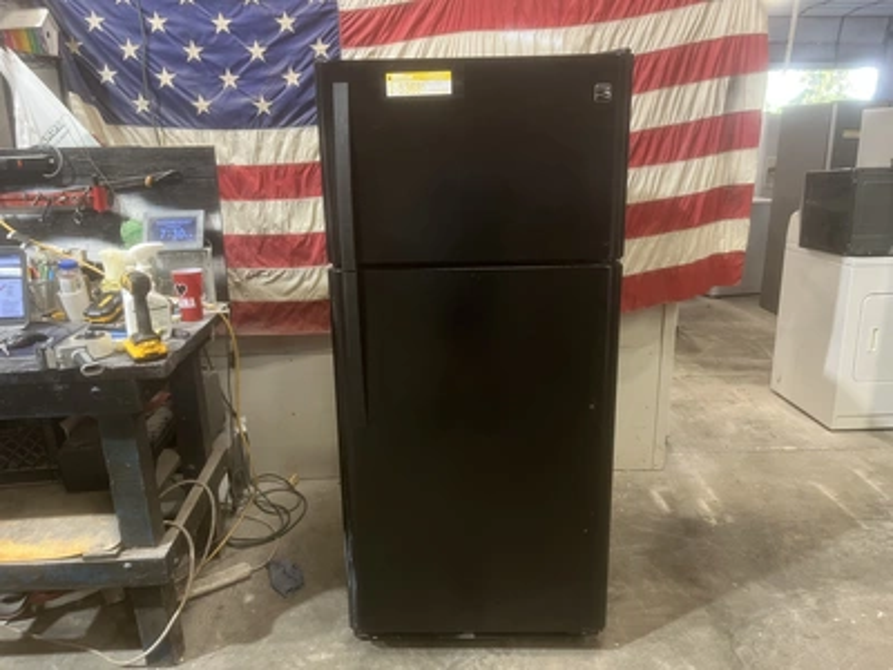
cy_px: 335
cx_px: 446
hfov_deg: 67.3
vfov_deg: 53.1
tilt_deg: -14.9
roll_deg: +1.3
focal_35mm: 26
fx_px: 671
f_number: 1.6
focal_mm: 5.1
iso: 250
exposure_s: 1/60
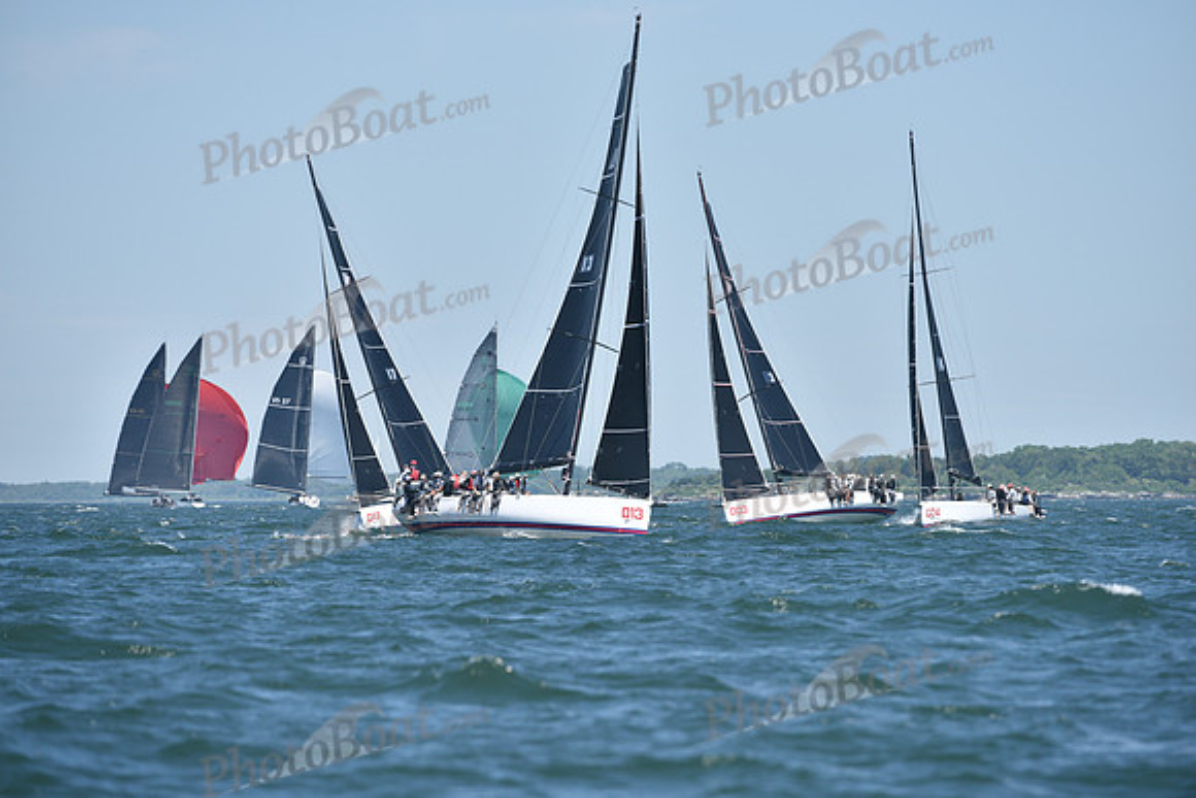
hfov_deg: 5.2
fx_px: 13291
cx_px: 598
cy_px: 399
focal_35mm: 400
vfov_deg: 3.4
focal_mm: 400
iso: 250
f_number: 6.3
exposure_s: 1/1000
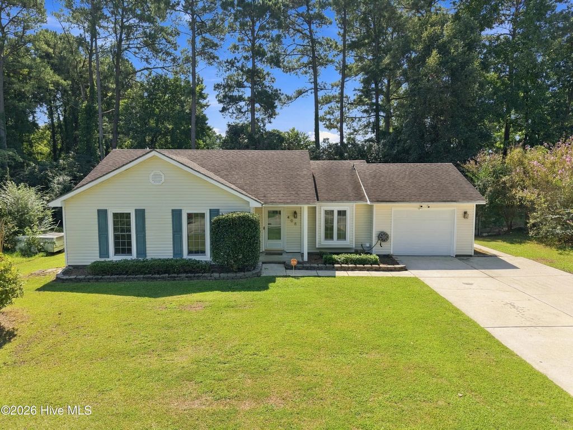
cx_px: 286
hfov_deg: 71.6
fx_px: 397
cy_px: 215
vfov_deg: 56.8
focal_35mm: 24
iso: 310
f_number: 1.8
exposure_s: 1/3000
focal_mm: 8.7
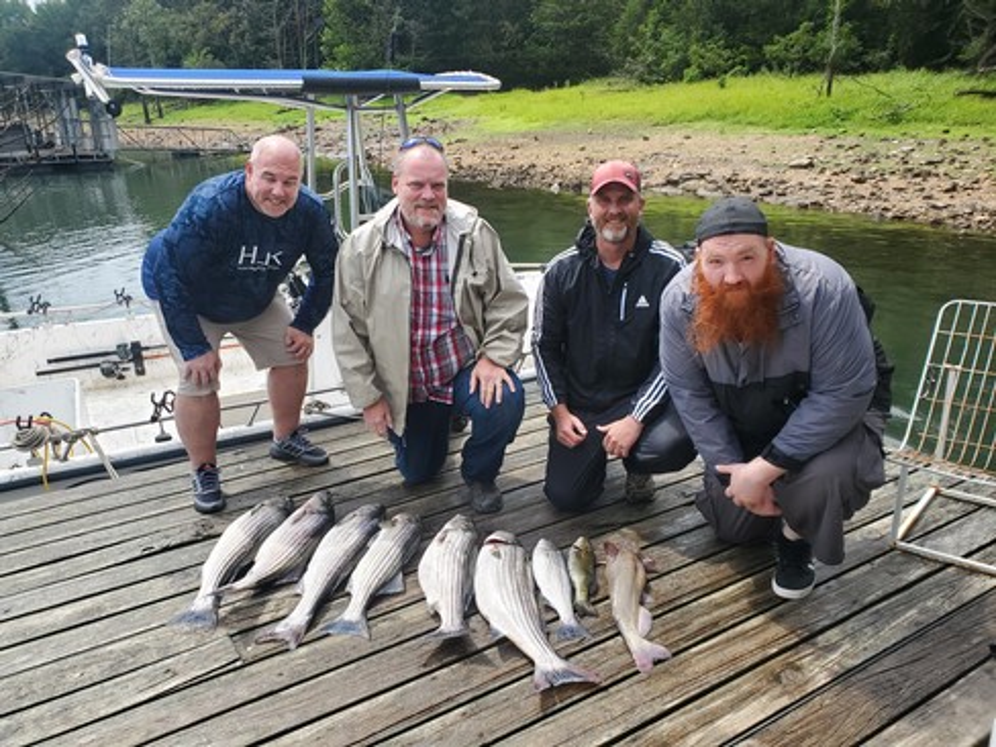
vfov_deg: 53.1
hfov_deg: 67.3
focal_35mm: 26
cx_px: 498
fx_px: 748
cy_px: 374
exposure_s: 1/1114
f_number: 2.4
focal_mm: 4.3
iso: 50
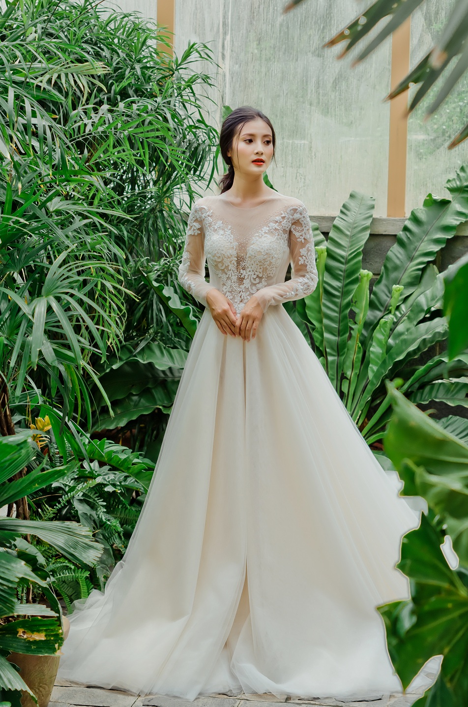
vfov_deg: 27.0
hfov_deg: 18.1
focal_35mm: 75
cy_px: 354
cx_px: 234
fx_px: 1469
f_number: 4
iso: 200
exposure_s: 1/1000
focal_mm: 50
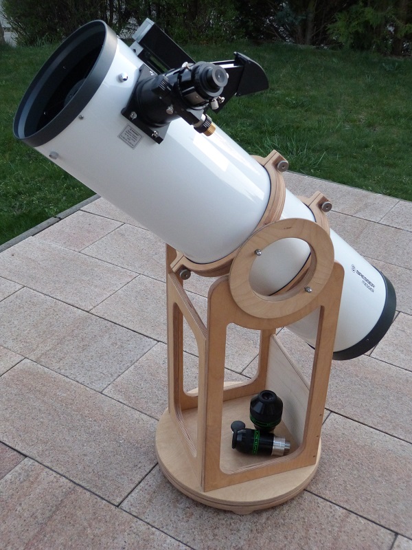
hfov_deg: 32.9
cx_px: 206
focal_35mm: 44
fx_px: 698
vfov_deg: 42.9
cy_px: 275
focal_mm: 7.8
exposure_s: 1/30
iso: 400
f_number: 3.2
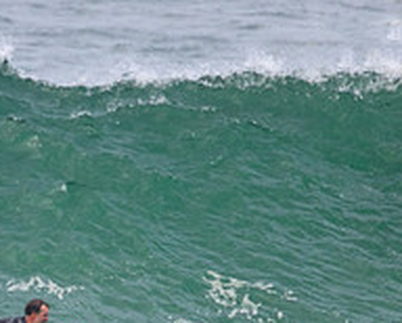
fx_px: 26999
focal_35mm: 2267
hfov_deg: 0.9
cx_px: 73
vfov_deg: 0.7
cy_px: 402
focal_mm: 800
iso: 1400
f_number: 11
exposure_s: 1/2000
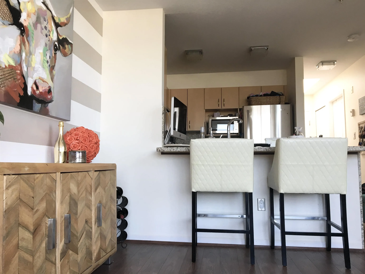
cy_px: 137
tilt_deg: +5.4
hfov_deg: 61.7
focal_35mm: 29
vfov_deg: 48.2
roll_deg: -0.9
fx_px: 306
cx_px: 182
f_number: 2.2
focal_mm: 4.15
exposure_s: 1/40
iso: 25
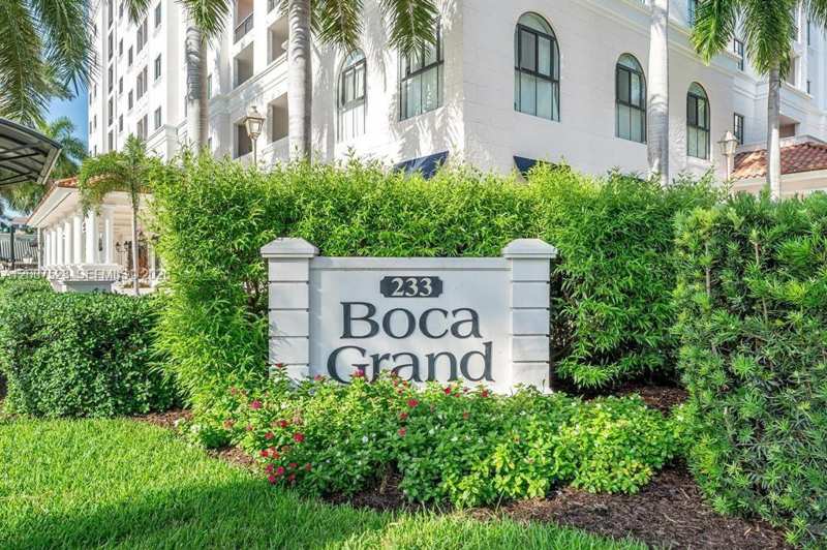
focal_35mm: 24
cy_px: 275
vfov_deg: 53.1
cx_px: 414
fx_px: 551
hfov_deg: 73.8
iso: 200
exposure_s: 1/160
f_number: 9
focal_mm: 24
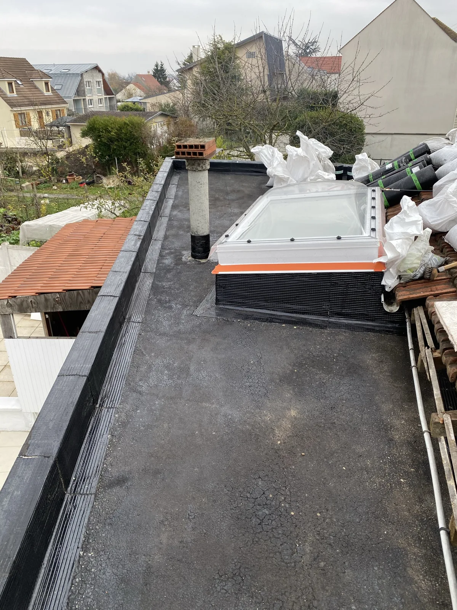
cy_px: 305
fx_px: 458
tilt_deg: -24.9
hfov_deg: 53.1
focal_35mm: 26
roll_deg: +0.4
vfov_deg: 67.3
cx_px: 228
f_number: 1.8
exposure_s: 1/241
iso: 32
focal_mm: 4.25
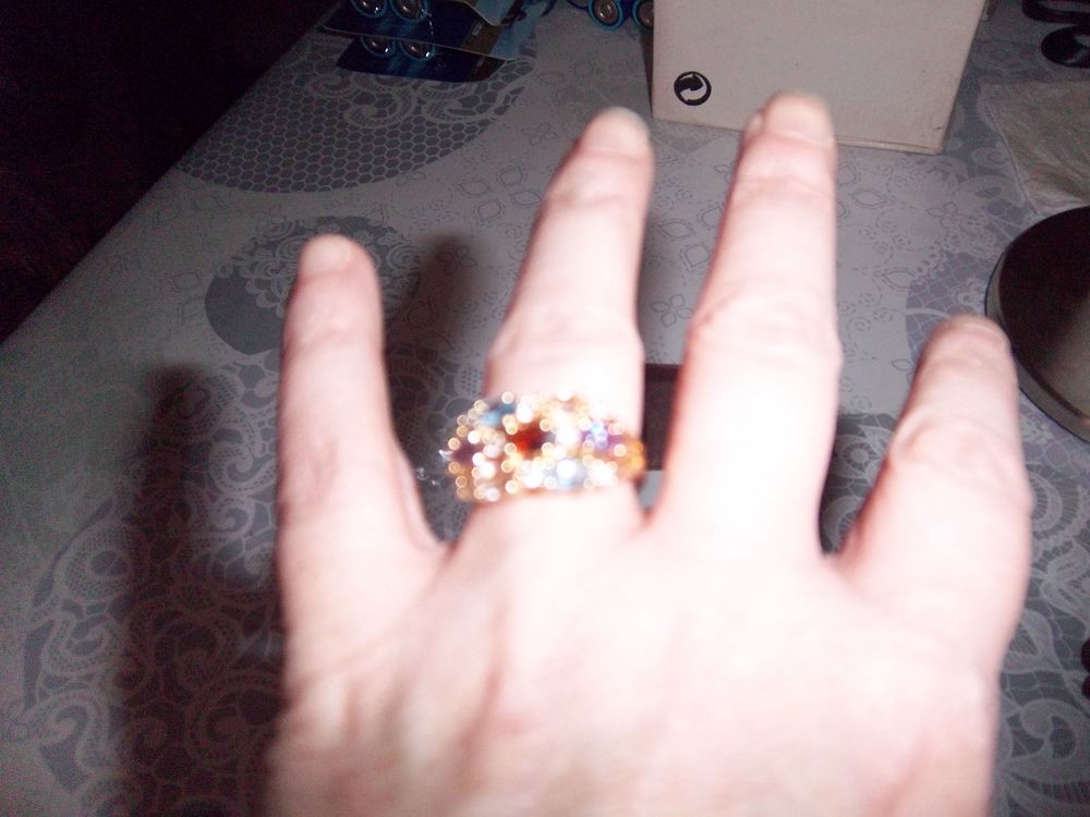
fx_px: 882
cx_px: 545
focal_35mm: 28
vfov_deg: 49.7
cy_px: 408
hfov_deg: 63.4
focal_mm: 5.1
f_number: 3.5
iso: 160
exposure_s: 1/64
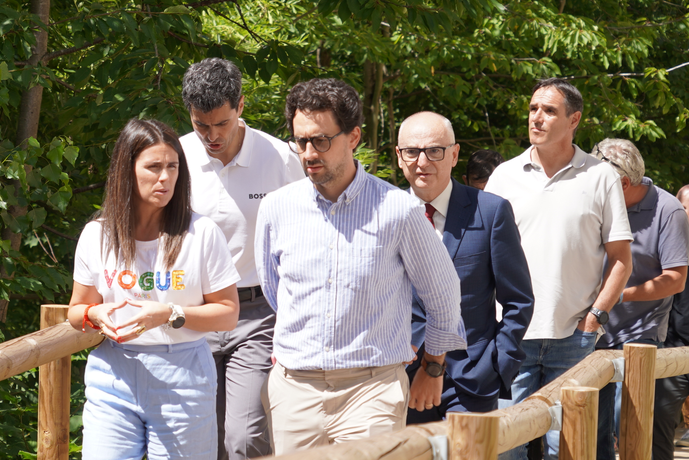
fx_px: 3368
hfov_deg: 11.6
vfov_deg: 7.8
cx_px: 86
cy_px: 234
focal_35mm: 176
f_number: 6.3
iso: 100
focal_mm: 100
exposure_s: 1/200
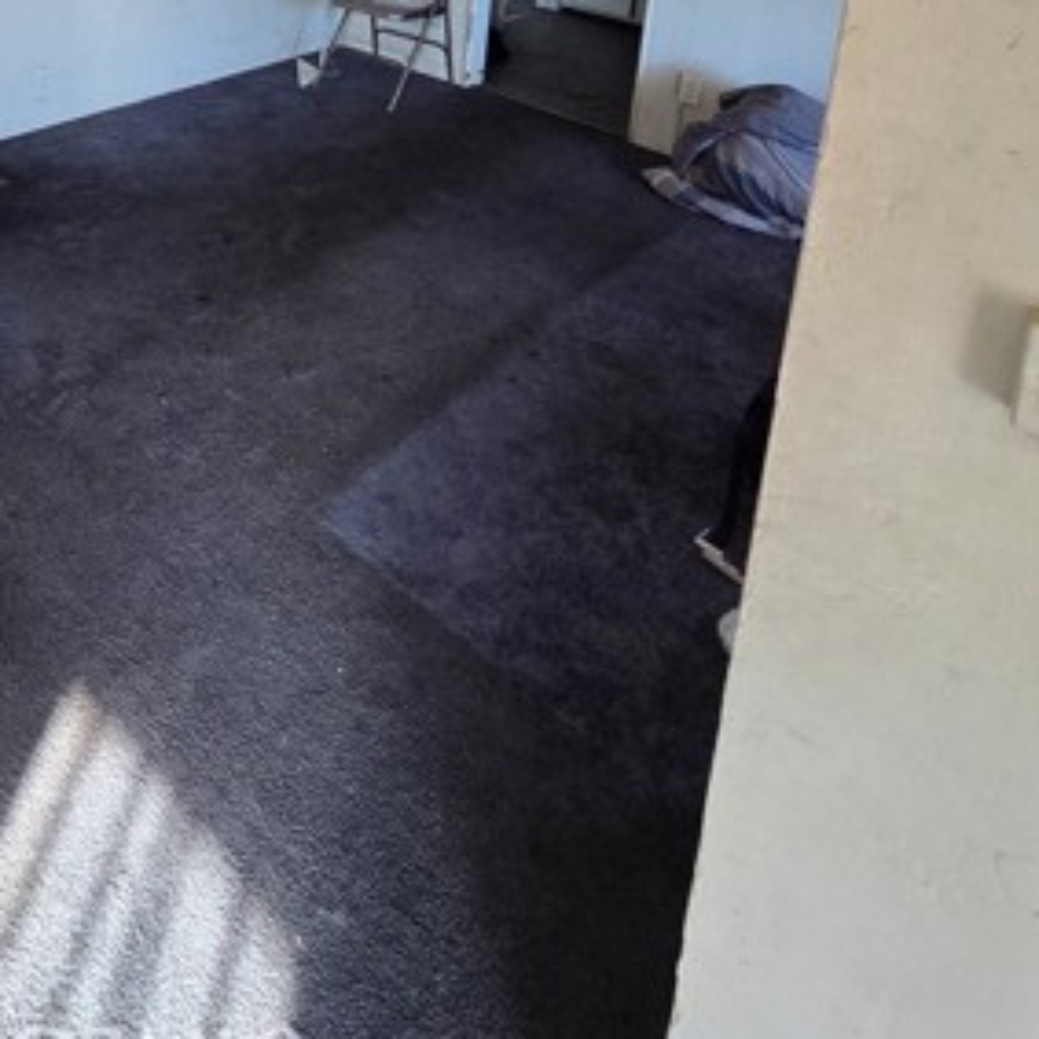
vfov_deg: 47.2
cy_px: -62
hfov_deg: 56.5
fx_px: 883
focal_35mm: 26
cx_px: 206
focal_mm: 2.2
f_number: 2.2
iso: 250
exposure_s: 1/120
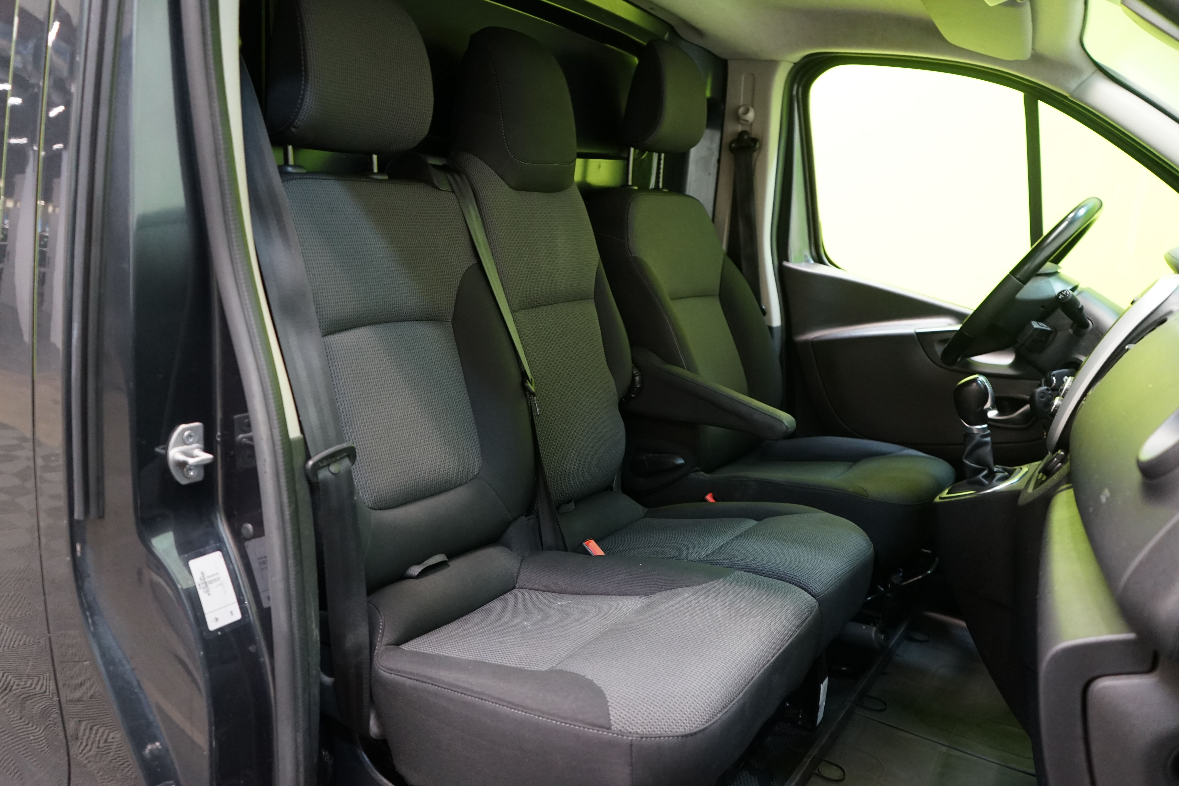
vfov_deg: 46.4
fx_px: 917
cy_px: 393
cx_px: 590
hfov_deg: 65.5
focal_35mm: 28
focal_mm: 28
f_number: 3.5
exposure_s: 1/30
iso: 1600
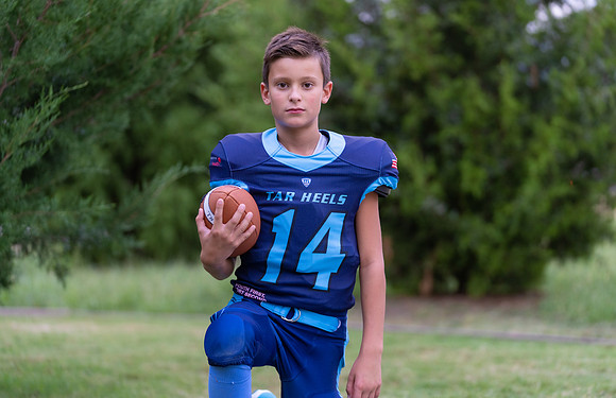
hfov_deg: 16.9
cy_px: 186
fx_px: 2076
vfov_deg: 11.0
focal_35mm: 122
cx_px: 319
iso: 800
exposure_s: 1/320
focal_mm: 115
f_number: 2.8
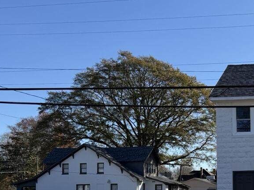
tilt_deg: +3.8
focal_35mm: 53
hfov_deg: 32.6
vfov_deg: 26.8
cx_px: 267
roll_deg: +2.7
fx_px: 389
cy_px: 163
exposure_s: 1/4167
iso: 80
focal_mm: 6.76
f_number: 1.78
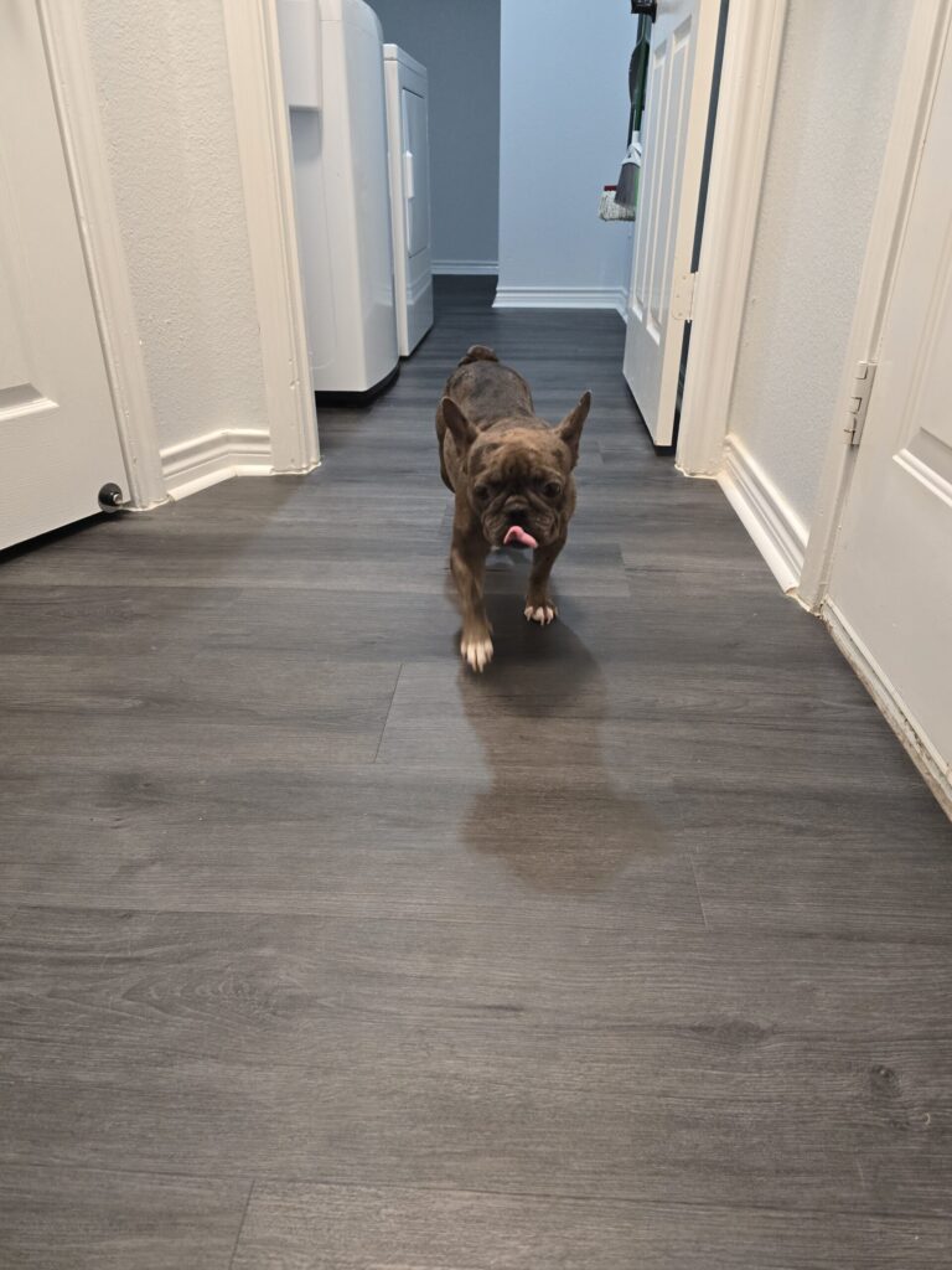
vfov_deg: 73.9
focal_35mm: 23
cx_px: 476
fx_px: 843
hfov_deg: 58.9
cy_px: 635
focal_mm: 6.3
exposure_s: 1/120
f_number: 1.7
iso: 640
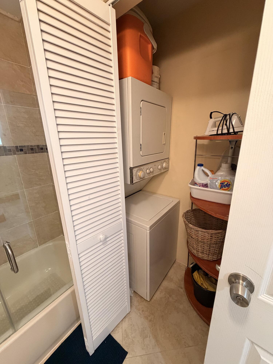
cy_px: 182
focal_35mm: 14
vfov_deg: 102.1
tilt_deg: -17.0
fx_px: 147
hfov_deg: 85.7
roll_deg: +0.7
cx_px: 136
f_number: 2.2
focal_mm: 2.22
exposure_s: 1/60
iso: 400
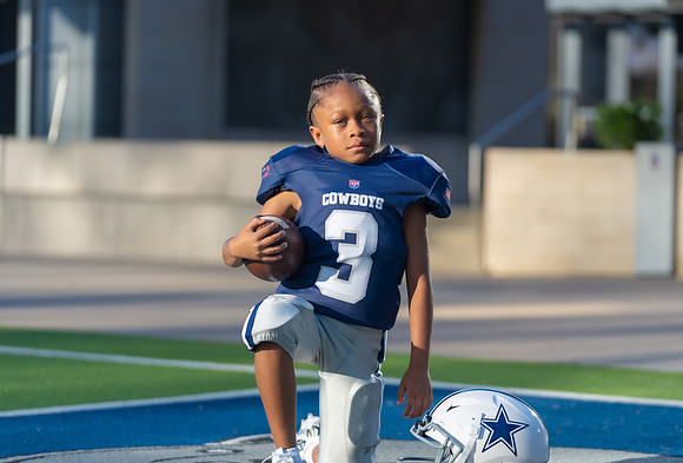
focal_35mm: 133
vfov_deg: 10.5
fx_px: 2529
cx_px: 369
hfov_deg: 15.4
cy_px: 218
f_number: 2.8
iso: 100
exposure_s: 1/800
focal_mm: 119
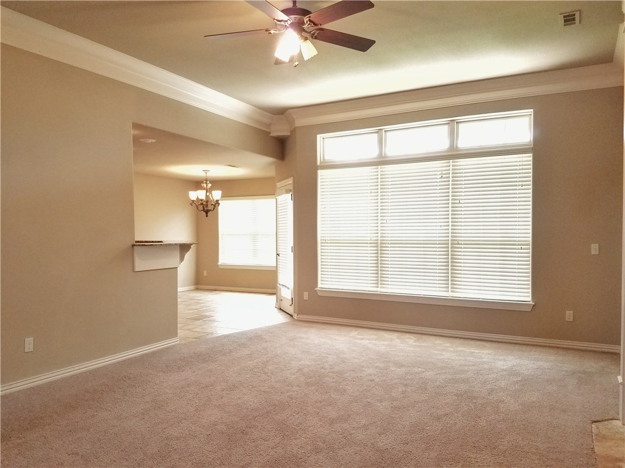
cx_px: 312
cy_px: 234
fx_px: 469
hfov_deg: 67.3
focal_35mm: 26
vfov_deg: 53.0
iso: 200
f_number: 1.7
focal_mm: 4.2
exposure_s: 1/60
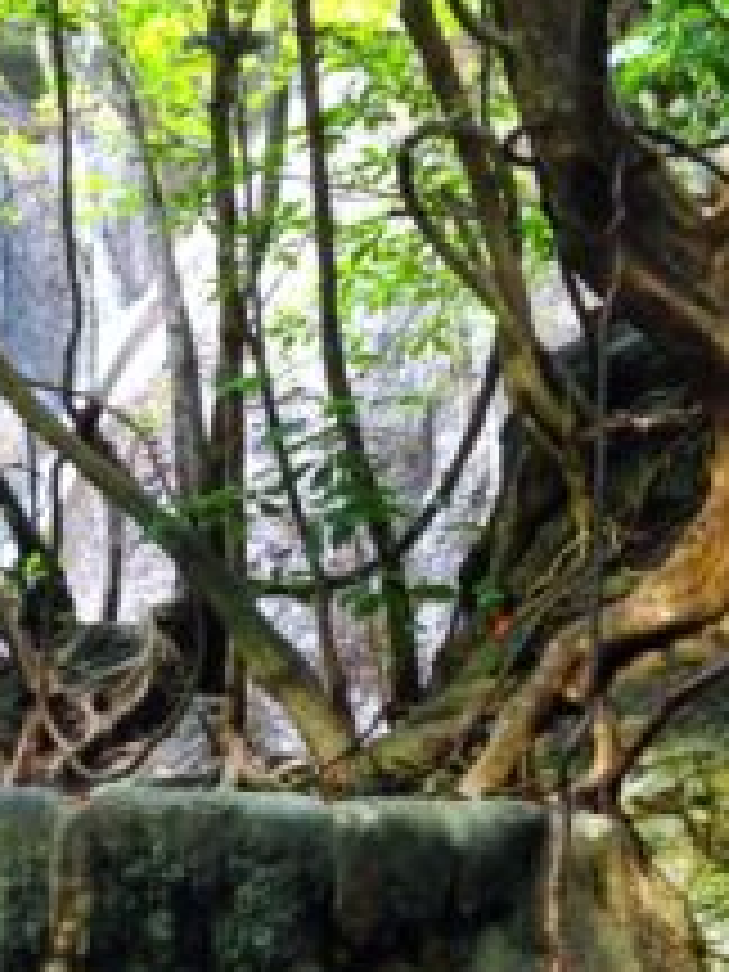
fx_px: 2274
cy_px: 567
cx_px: -74
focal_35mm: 81
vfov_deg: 24.1
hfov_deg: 17.6
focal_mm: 4.28
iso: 125
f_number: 2.4
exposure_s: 1/20
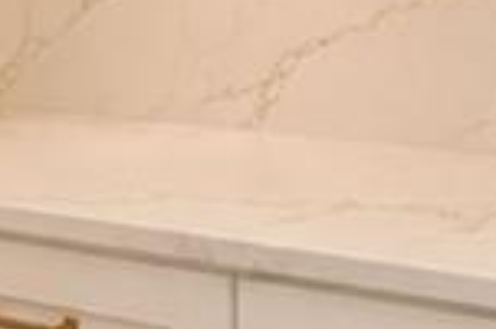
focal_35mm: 102
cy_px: -132
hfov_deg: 19.6
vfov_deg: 12.8
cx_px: 463
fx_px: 1402
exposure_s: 1/160
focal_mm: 10
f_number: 8
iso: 800
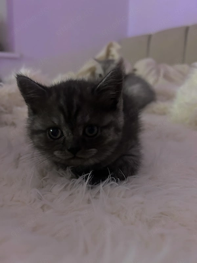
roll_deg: -1.0
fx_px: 197
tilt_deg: -13.3
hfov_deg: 53.1
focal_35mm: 26
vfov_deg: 67.3
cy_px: 132
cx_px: 98
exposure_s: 1/30
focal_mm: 5.7
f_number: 1.5
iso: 800
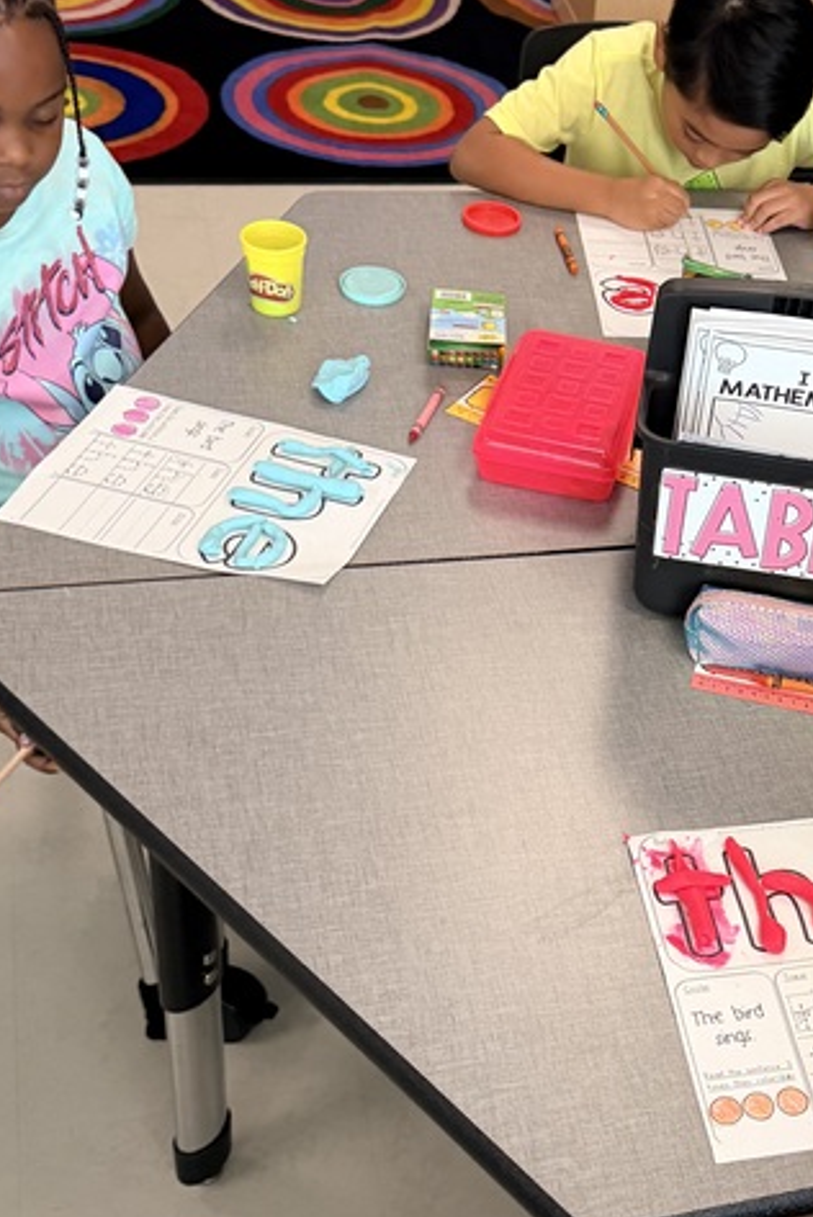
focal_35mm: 54
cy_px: 648
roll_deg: -14.6
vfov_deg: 36.8
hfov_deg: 24.1
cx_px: 798
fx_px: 1826
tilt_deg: -41.3
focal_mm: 6.76
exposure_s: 1/60
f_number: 1.78
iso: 250
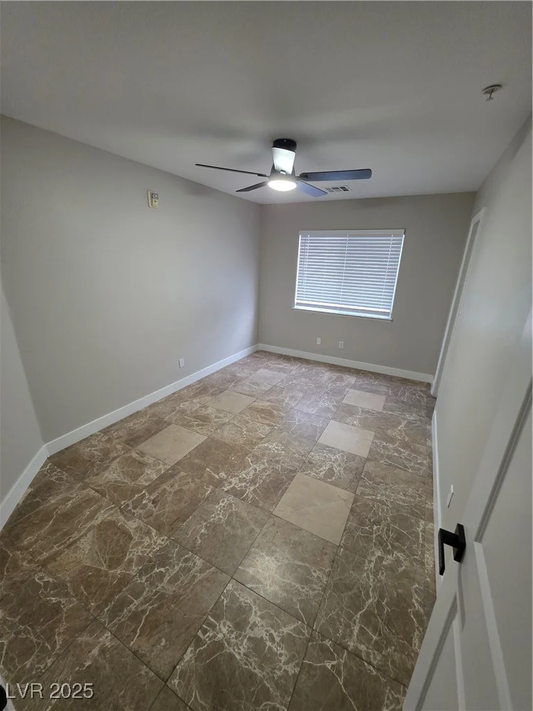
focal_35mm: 13
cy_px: 356
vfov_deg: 106.2
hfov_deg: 89.9
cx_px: 266
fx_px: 267
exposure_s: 1/60
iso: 320
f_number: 1.9
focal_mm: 2.2
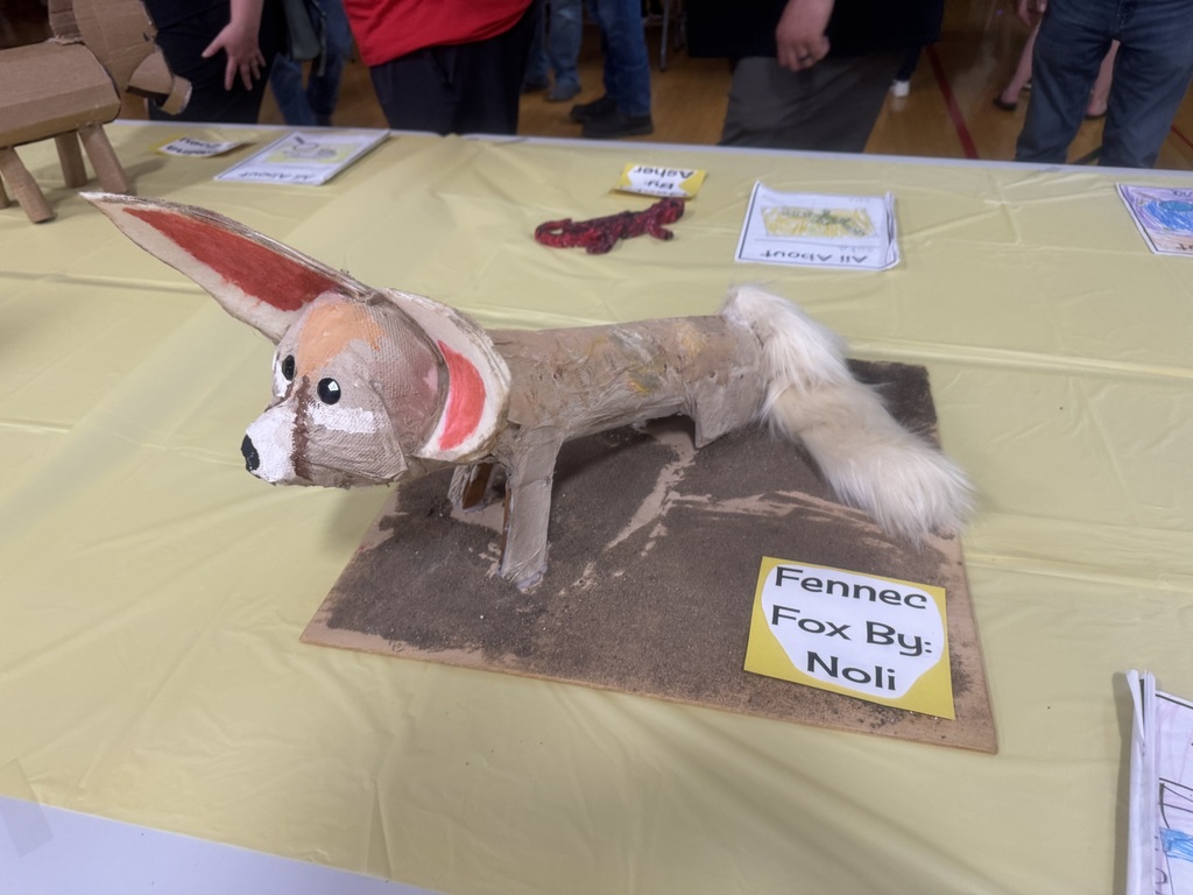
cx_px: 596
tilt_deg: -38.9
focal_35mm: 24
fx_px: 827
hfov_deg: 71.6
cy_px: 448
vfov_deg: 56.8
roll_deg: +3.2
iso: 250
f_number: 1.78
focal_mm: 6.76
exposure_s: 1/60
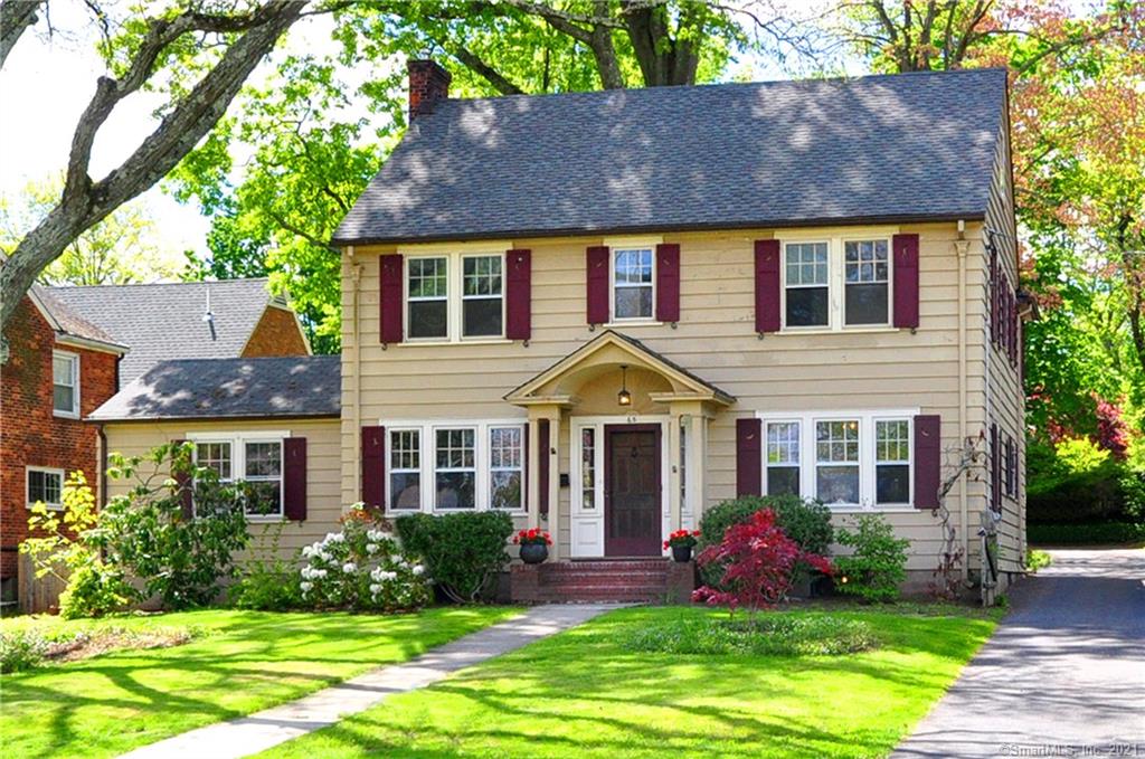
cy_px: 380
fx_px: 953
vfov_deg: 43.5
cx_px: 572
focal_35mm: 30
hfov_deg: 62.0
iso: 500
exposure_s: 1/320
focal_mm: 20
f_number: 8
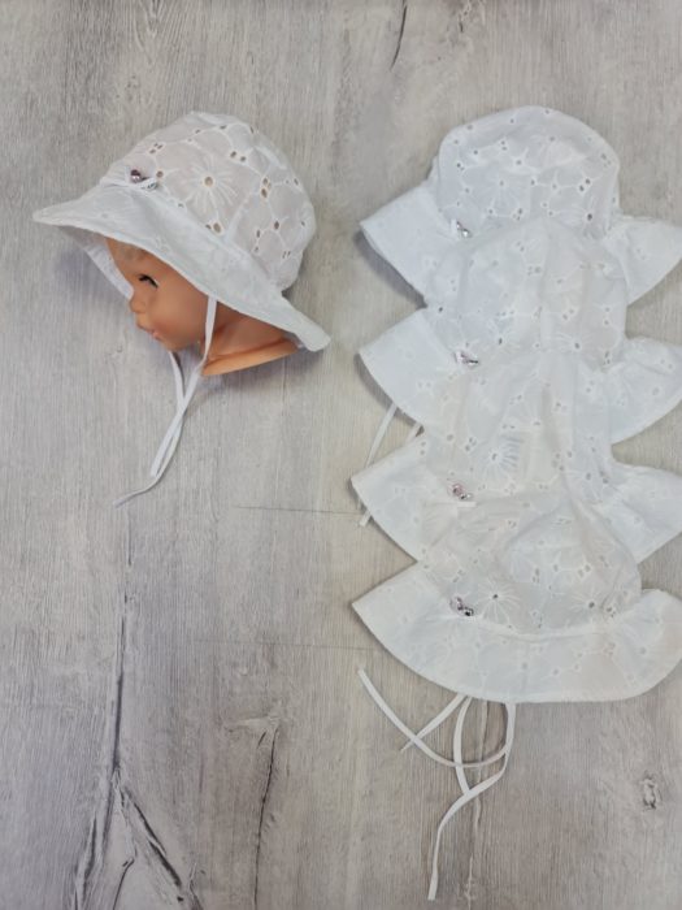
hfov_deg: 54.9
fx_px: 657
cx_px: 341
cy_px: 455
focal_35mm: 25
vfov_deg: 69.4
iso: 100
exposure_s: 1/100
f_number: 1.8
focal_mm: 7
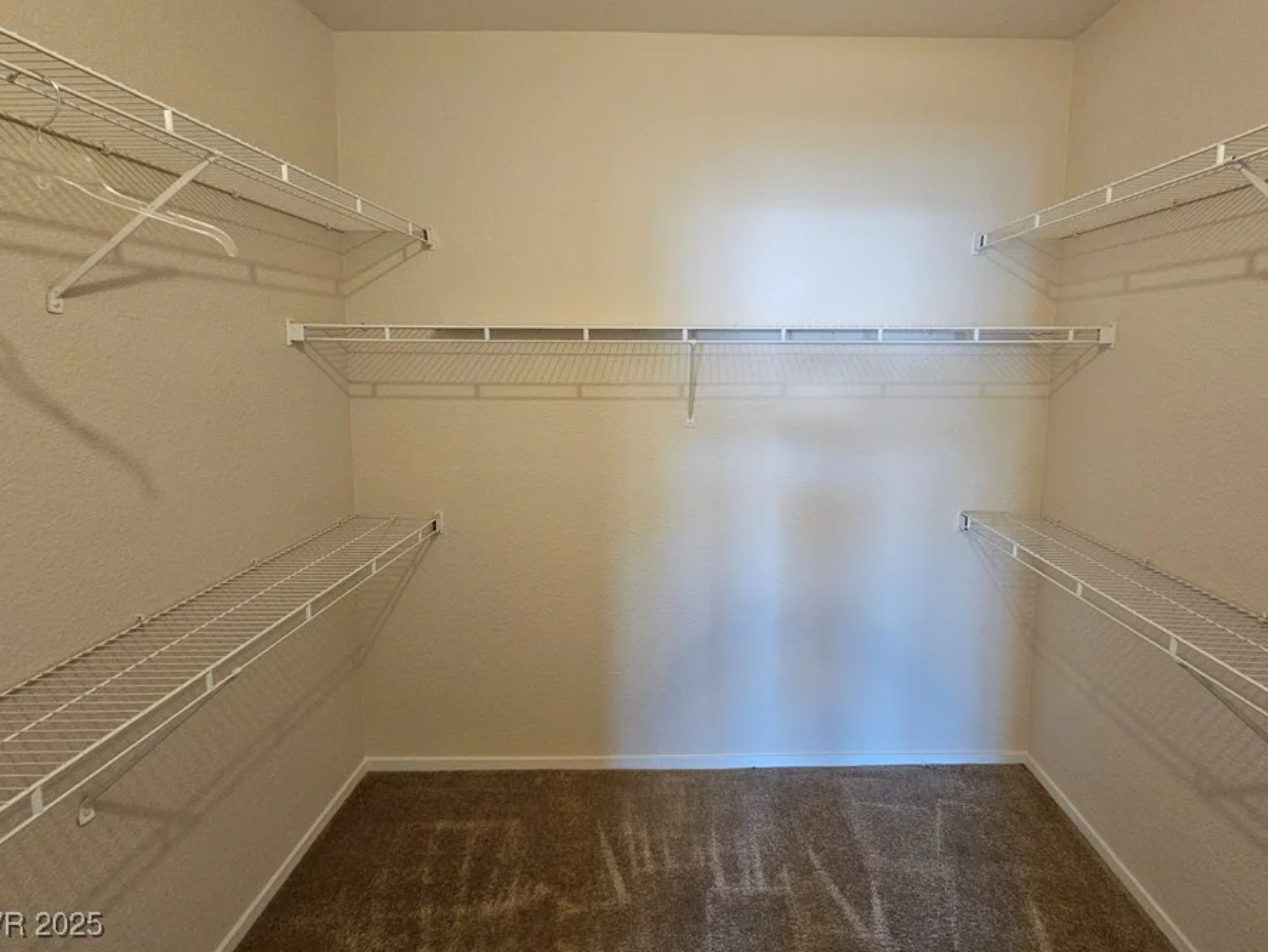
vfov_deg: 81.3
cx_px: 690
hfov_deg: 97.9
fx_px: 550
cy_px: 407
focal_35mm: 15
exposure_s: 1/60.2
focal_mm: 2.2
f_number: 2.2
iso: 320
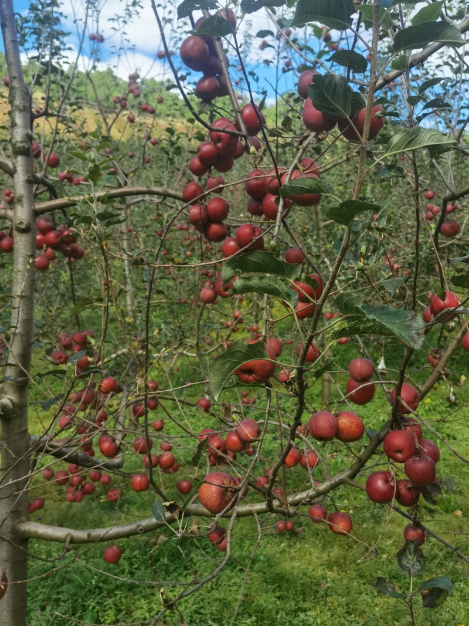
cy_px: 313
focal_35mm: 35
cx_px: 234
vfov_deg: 52.6
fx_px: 632
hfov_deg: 40.7
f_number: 1.9
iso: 50
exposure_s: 1/1546
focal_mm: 6.71
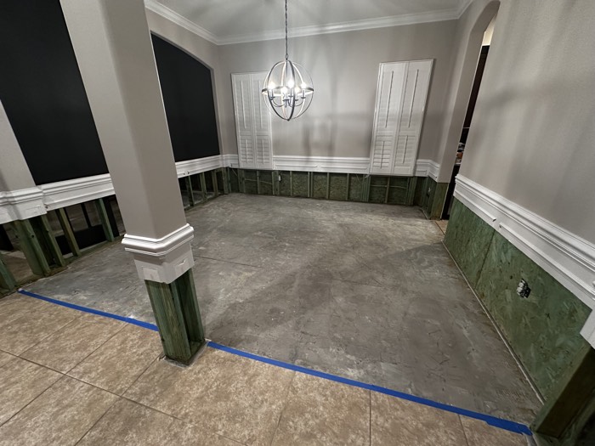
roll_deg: +0.1
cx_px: 298
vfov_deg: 85.7
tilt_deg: -20.6
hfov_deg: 102.1
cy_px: 223
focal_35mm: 14
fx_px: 241
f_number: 2.2
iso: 500
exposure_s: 1/60
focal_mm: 2.22
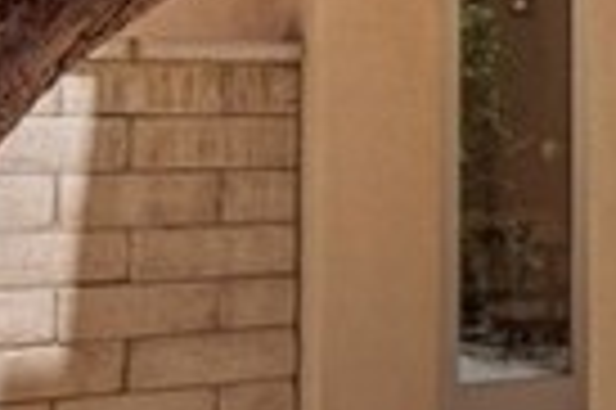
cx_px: 1605
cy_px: -151
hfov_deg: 12.9
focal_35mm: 105
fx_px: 1795
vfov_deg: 12.5
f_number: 6.3
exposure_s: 1/125
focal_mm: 14
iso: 250
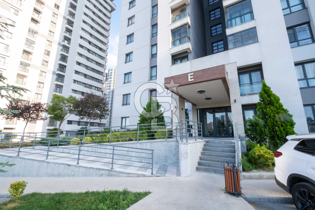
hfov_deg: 100.4
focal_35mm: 15
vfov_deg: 77.3
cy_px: 105
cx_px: 158
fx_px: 131
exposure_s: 1/125
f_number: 16
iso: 1600
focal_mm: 10
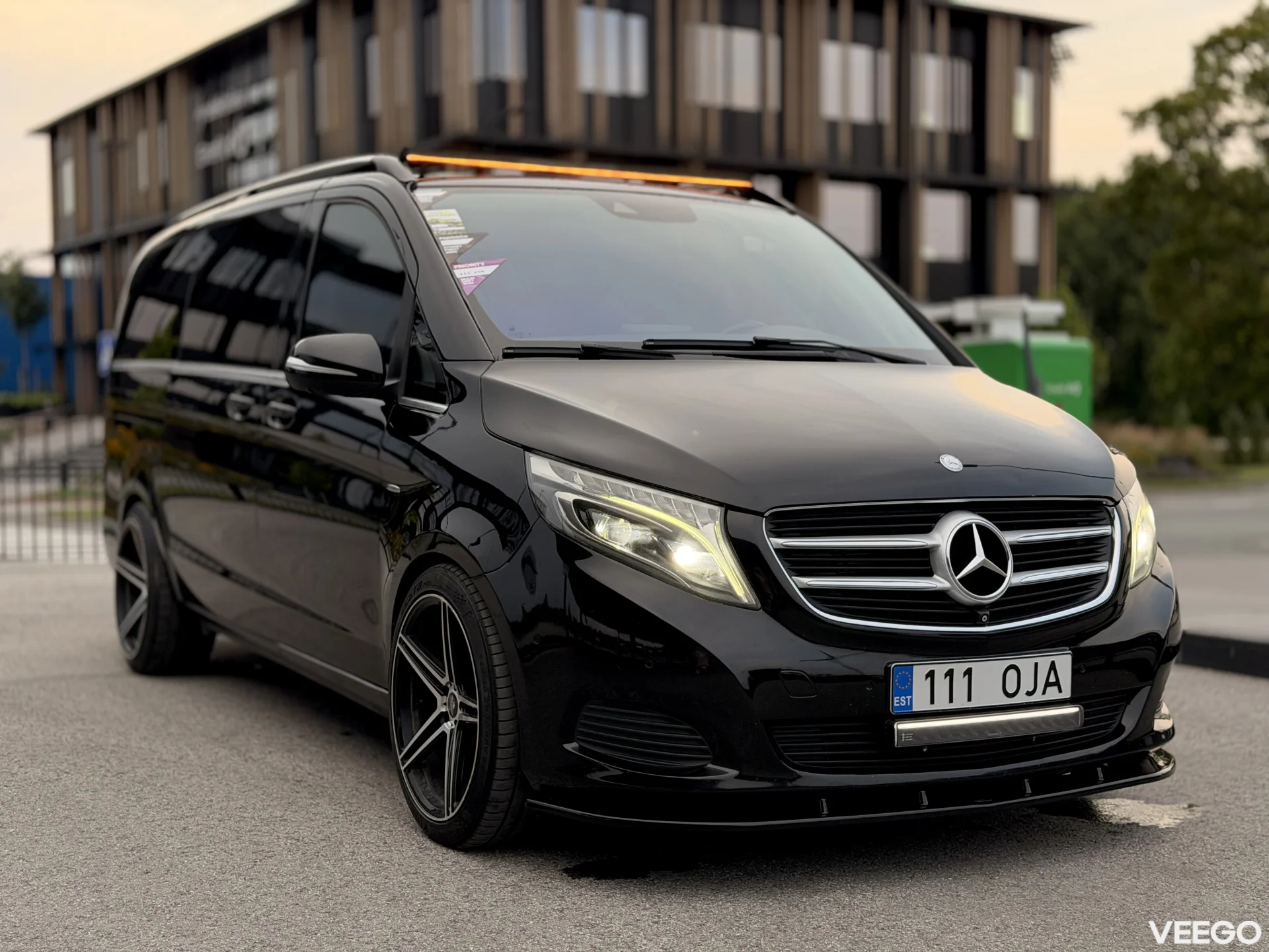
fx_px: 1760
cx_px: 634
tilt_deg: -1.6
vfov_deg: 30.3
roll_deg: +0.8
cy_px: 476
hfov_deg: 39.7
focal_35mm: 48
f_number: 1.78
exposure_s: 1/245
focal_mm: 6.76
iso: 125
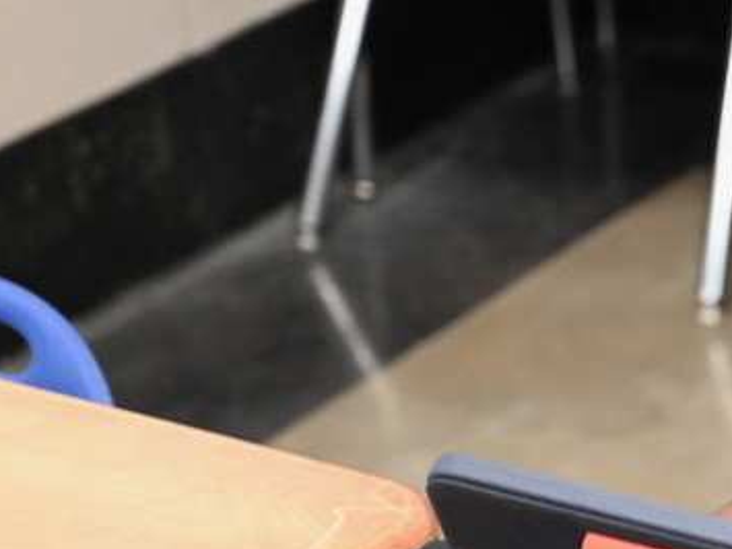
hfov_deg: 11.8
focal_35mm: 161
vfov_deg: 9.2
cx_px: 1035
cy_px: 438
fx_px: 3403
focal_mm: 58
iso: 6400
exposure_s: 1/250
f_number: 4
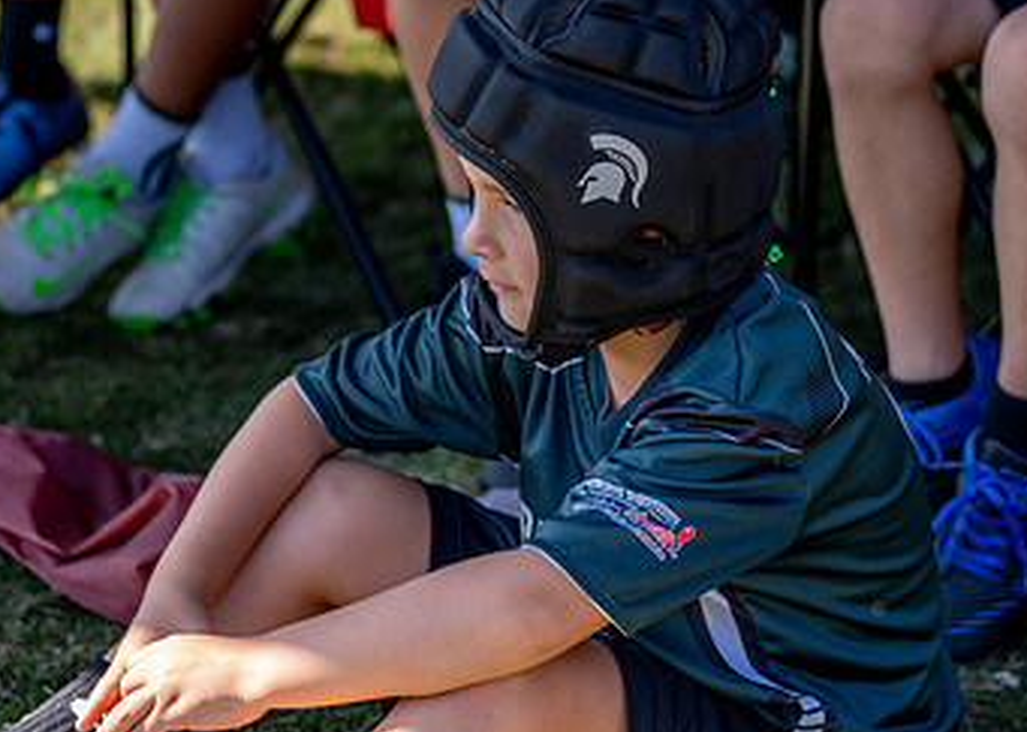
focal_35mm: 152
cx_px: 563
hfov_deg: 13.2
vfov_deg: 9.4
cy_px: 266
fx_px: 4430
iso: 250
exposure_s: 1/1000
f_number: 2.8
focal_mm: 75
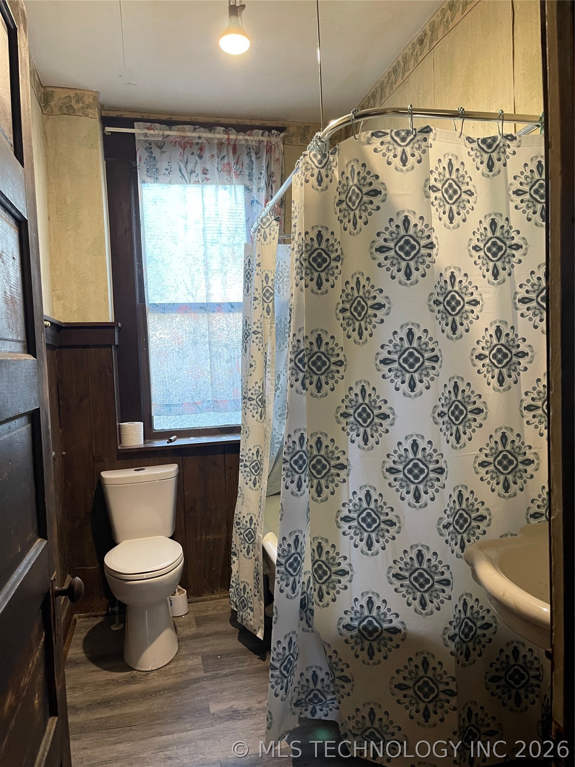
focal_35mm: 25
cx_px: 288
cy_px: 384
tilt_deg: -4.4
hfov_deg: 54.9
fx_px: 554
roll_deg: +1.2
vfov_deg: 69.4
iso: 320
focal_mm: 5.1
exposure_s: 1/60
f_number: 1.6
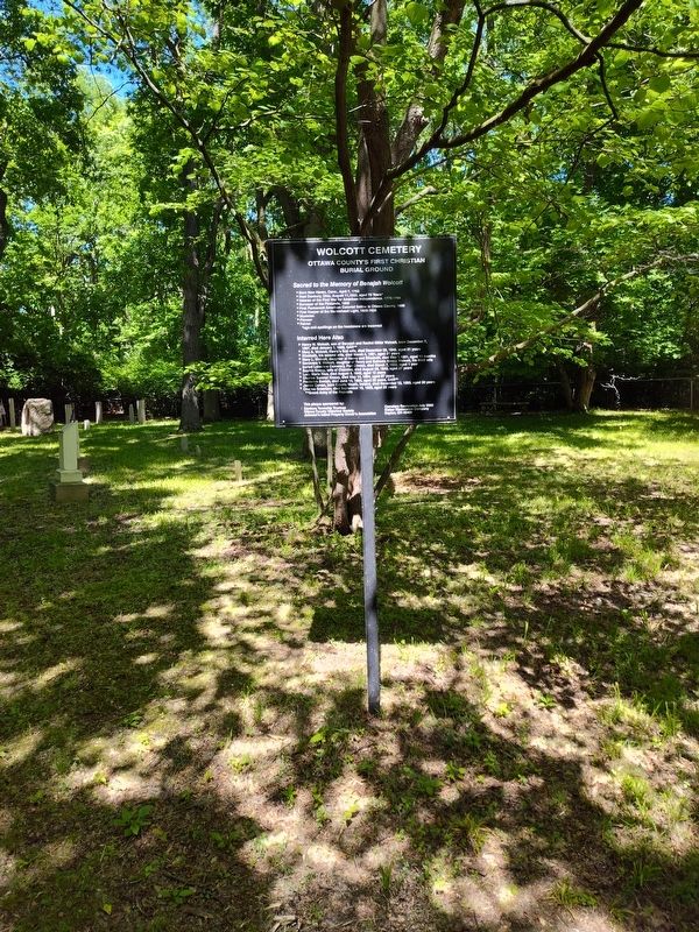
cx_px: 350
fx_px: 619
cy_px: 466
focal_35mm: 23
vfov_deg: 73.9
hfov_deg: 58.9
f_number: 1.8
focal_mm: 5.56
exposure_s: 1/354
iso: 100
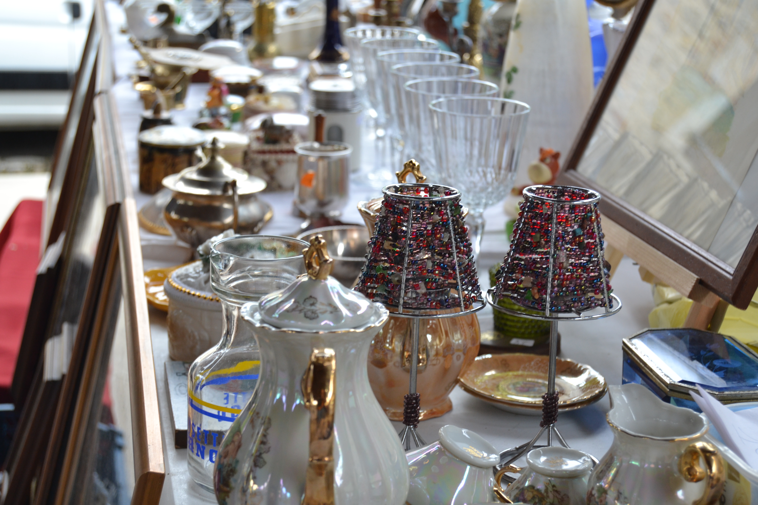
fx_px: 1421
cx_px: 379
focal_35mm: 68
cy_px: 252
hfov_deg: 29.9
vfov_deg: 20.2
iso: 400
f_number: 5.3
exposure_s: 1/50
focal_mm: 45
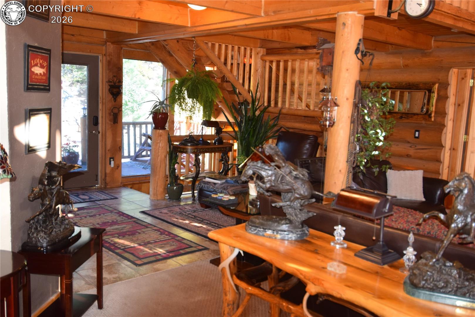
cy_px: 158
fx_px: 475
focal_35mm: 36
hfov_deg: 53.1
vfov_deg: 36.9
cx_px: 238
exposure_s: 1/80
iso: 800
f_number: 4.5
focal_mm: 24
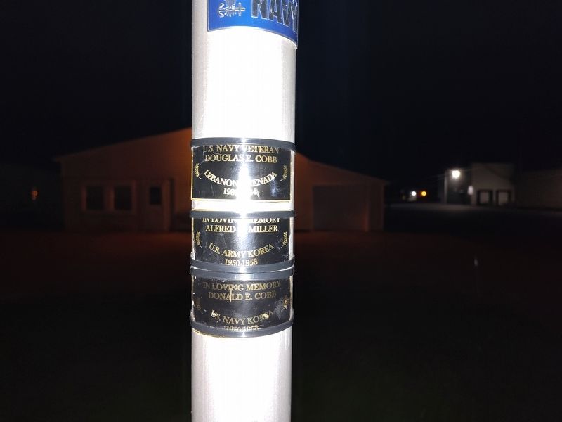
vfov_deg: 58.9
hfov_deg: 73.9
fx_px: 373
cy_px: 211
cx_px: 281
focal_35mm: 23
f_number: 1.8
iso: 1600
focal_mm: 5.56
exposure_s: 1/40
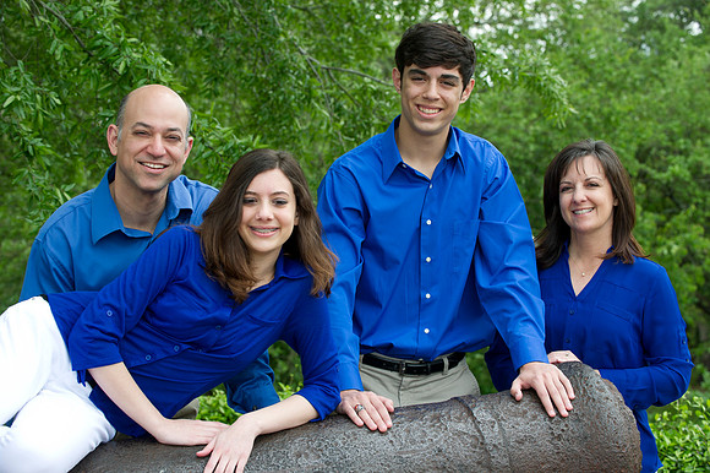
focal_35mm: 82
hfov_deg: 24.8
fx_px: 1616
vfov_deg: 16.6
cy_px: 236
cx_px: 355
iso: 320
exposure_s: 1/125
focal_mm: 82
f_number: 5.6
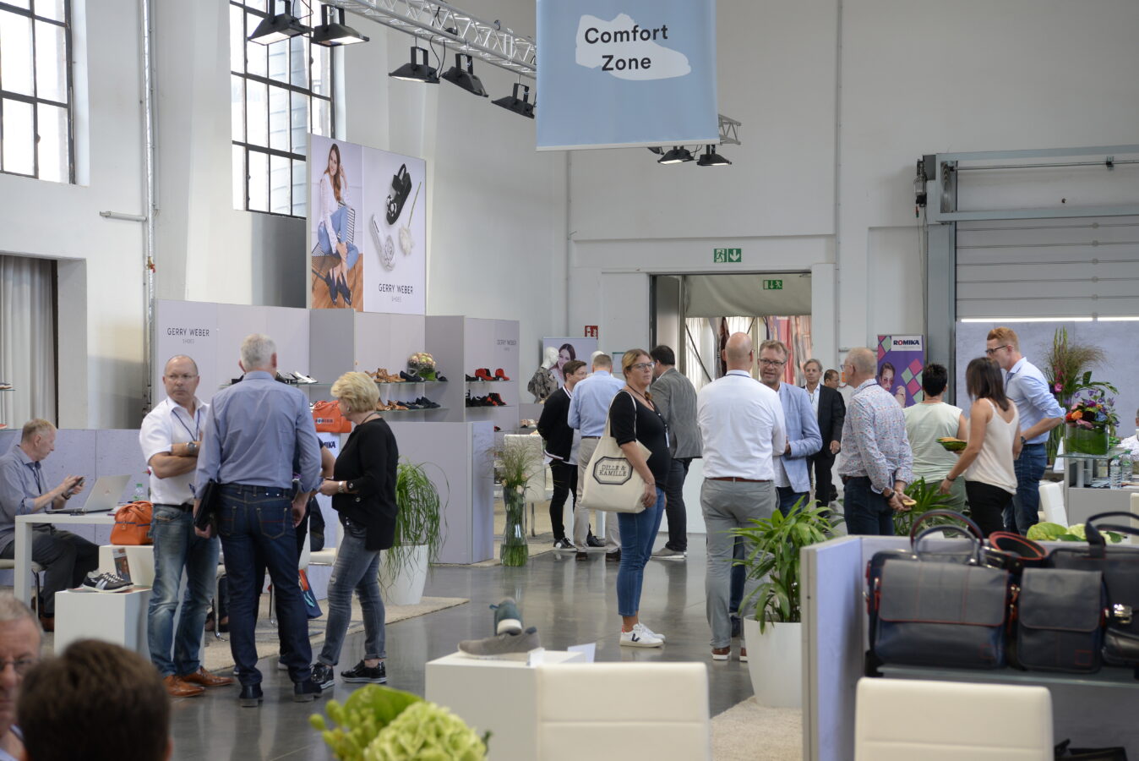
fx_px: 2216
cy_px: 380
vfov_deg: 19.5
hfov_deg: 28.8
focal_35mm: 70
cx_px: 570
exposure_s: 1/100
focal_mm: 70
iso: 640
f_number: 7.1
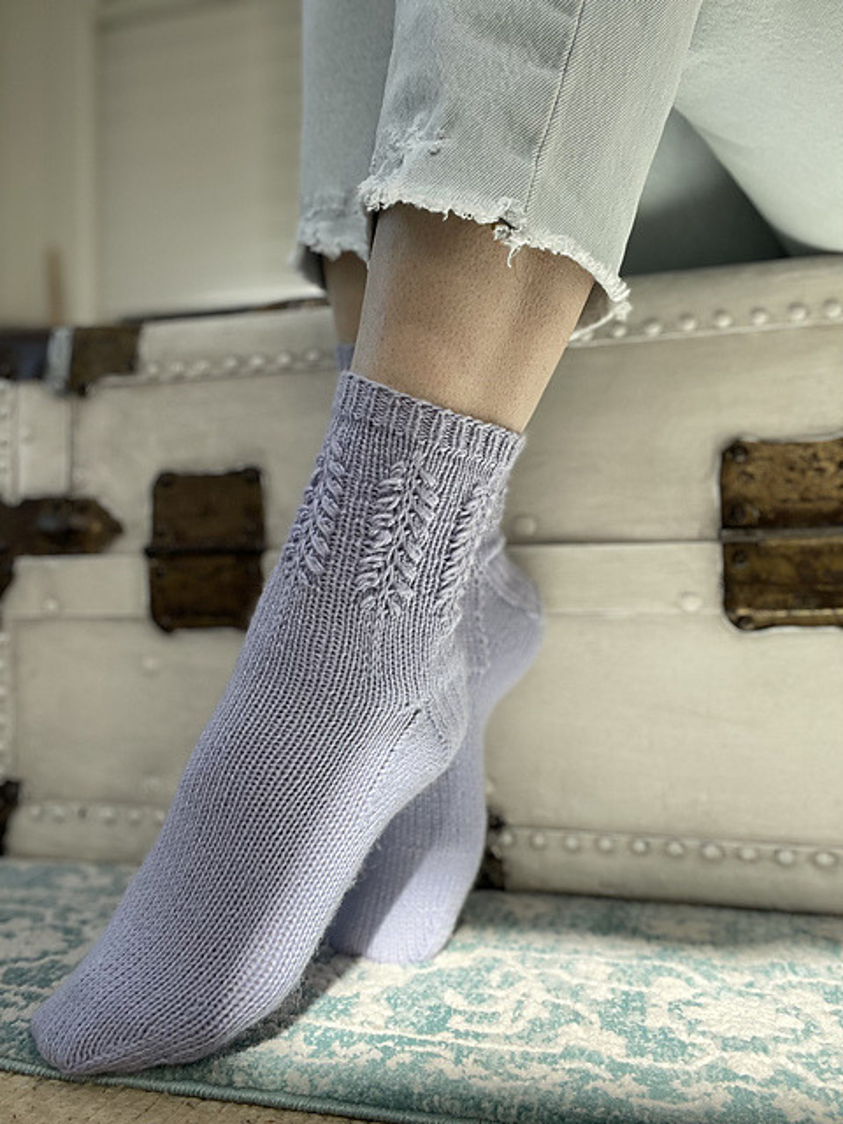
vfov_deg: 60.0
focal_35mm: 30
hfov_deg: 46.8
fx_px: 974
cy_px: 562
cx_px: 422
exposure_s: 1/121
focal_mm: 2.71
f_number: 2.2
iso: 32
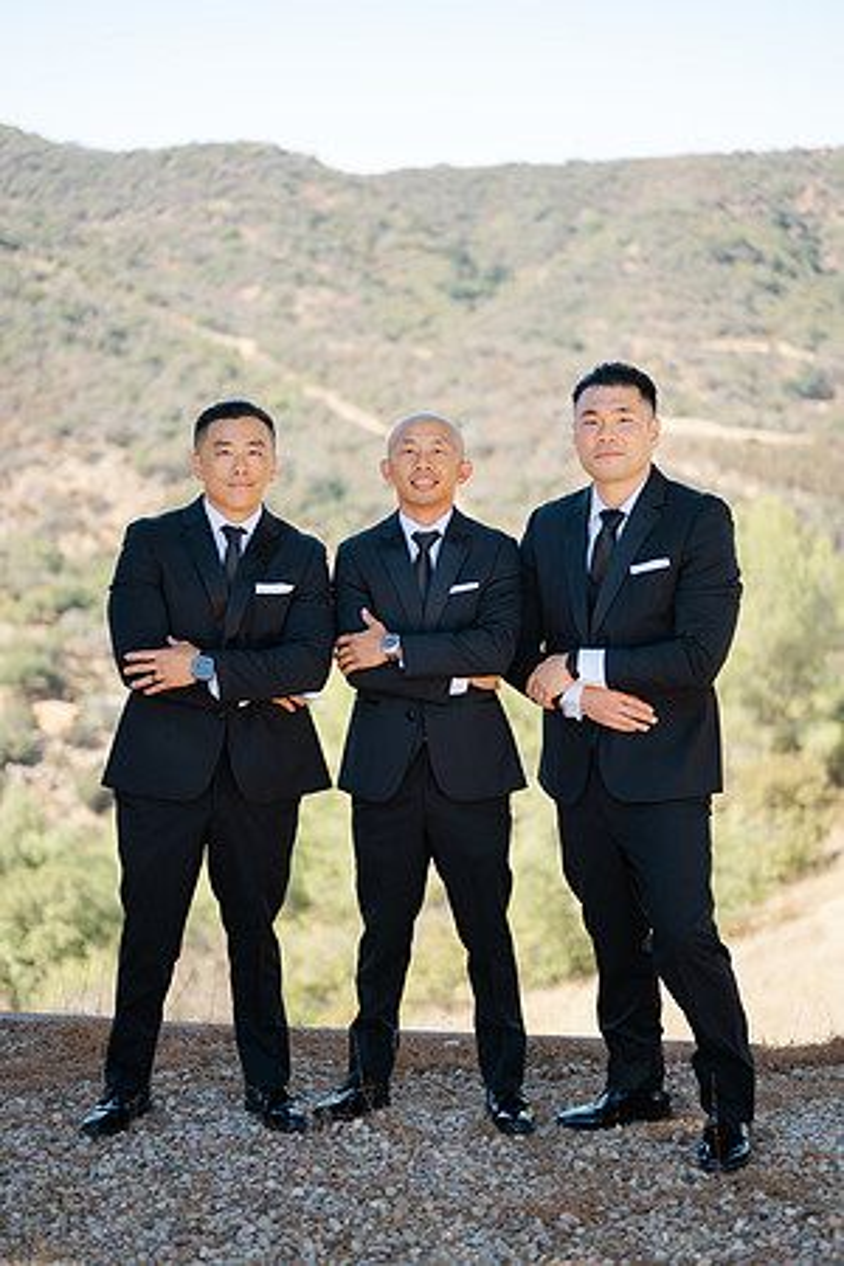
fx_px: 1758
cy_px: 633
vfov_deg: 39.6
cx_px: 422
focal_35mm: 50
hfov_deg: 27.0
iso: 64
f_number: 1.8
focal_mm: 50
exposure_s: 1/1250
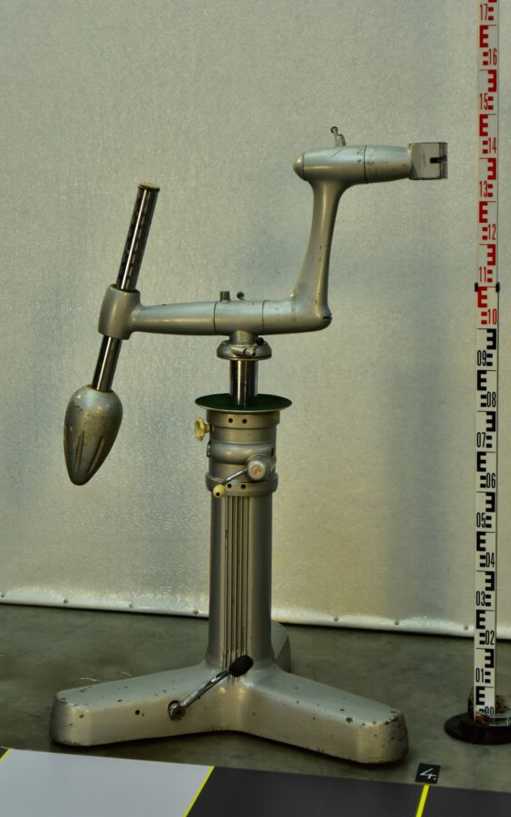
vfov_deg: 25.2
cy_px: 408
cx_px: 242
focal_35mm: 82
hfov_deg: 15.9
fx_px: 1827
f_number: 5.6
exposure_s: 1/125
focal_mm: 80
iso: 500
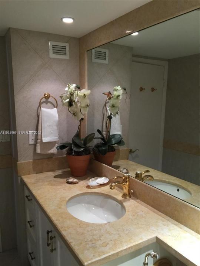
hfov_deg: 48.2
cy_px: 133
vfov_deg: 61.7
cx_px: 100
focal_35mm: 29
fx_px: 223
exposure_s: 1/15
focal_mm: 4.15
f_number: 2.2
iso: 64
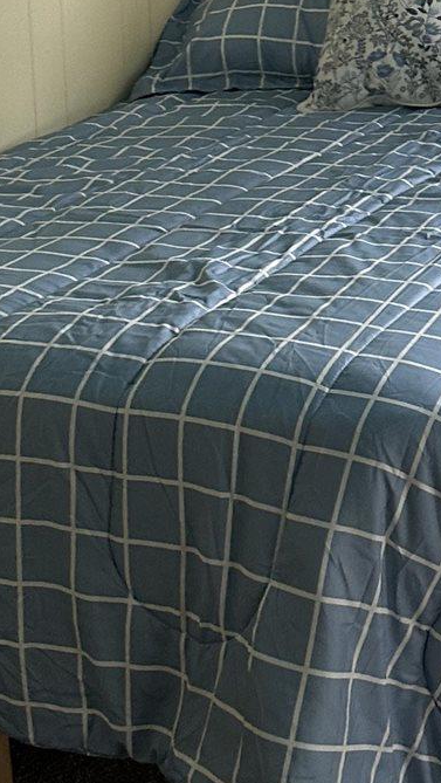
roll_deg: +3.5
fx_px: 1868
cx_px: 558
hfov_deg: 13.0
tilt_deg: -7.0
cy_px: -51
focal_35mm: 90
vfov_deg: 22.5
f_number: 1.78
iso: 250
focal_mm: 6.86
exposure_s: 1/69
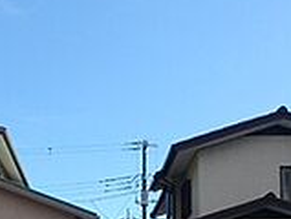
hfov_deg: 24.5
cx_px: 99
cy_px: 325
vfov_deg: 17.0
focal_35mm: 79
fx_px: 666
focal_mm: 3.7
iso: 125
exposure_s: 1/400
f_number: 6
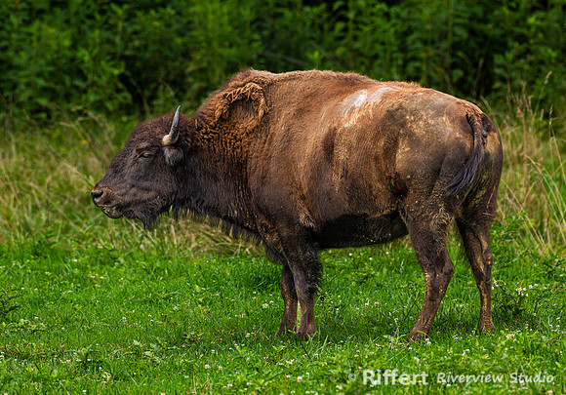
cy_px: 160
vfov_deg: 2.1
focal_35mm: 663
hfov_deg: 3.1
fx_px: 10580
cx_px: 284
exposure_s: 1/160
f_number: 7.1
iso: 110
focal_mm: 500
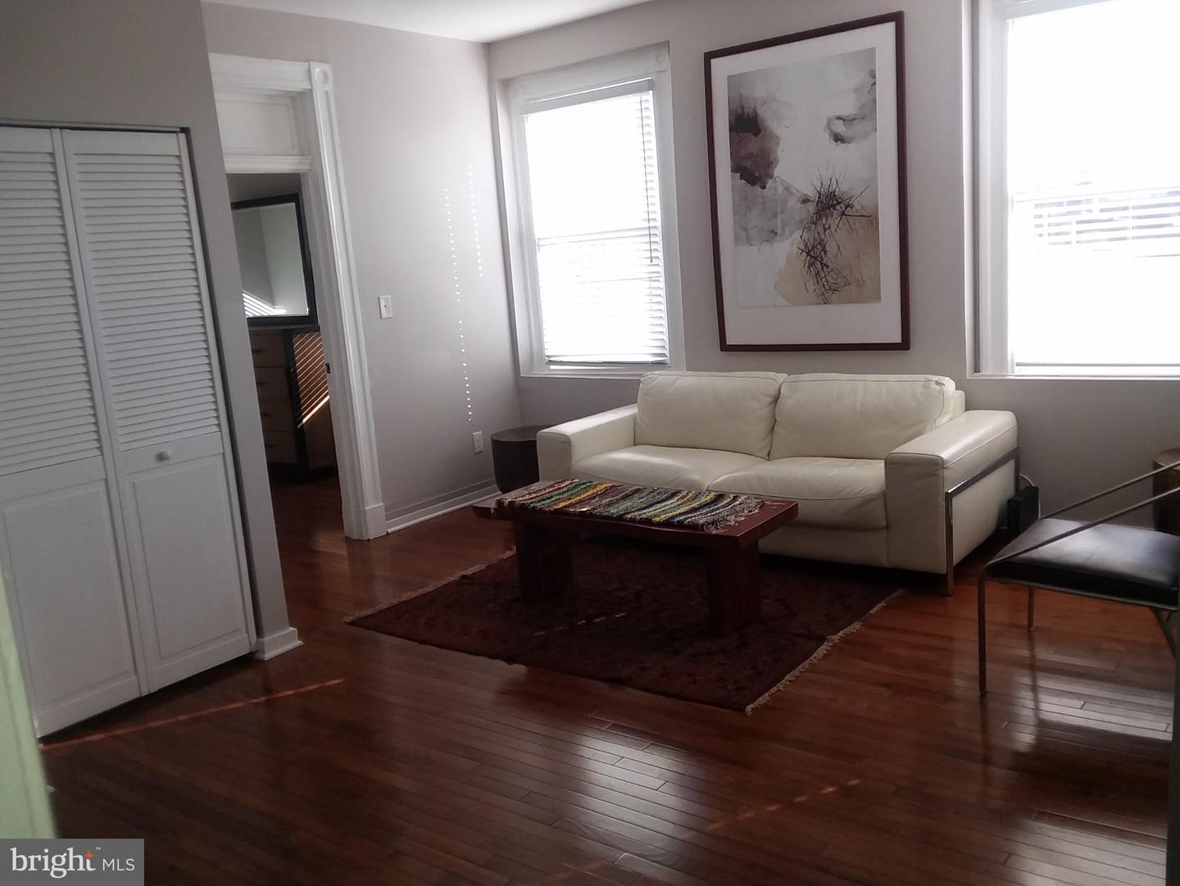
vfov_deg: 48.3
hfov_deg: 61.6
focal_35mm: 29
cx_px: 590
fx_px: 989
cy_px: 443
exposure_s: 1/141
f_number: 1.9
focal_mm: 2.47
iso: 40
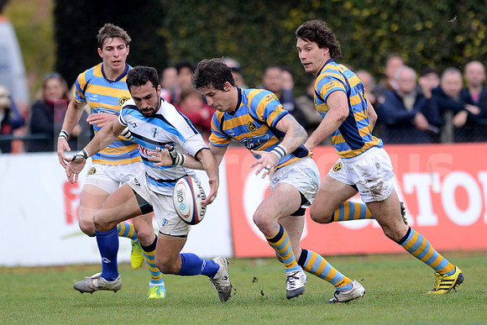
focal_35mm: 420
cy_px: 162
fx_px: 5683
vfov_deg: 3.3
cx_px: 244
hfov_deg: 4.9
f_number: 4
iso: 800
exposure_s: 1/1000
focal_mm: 420
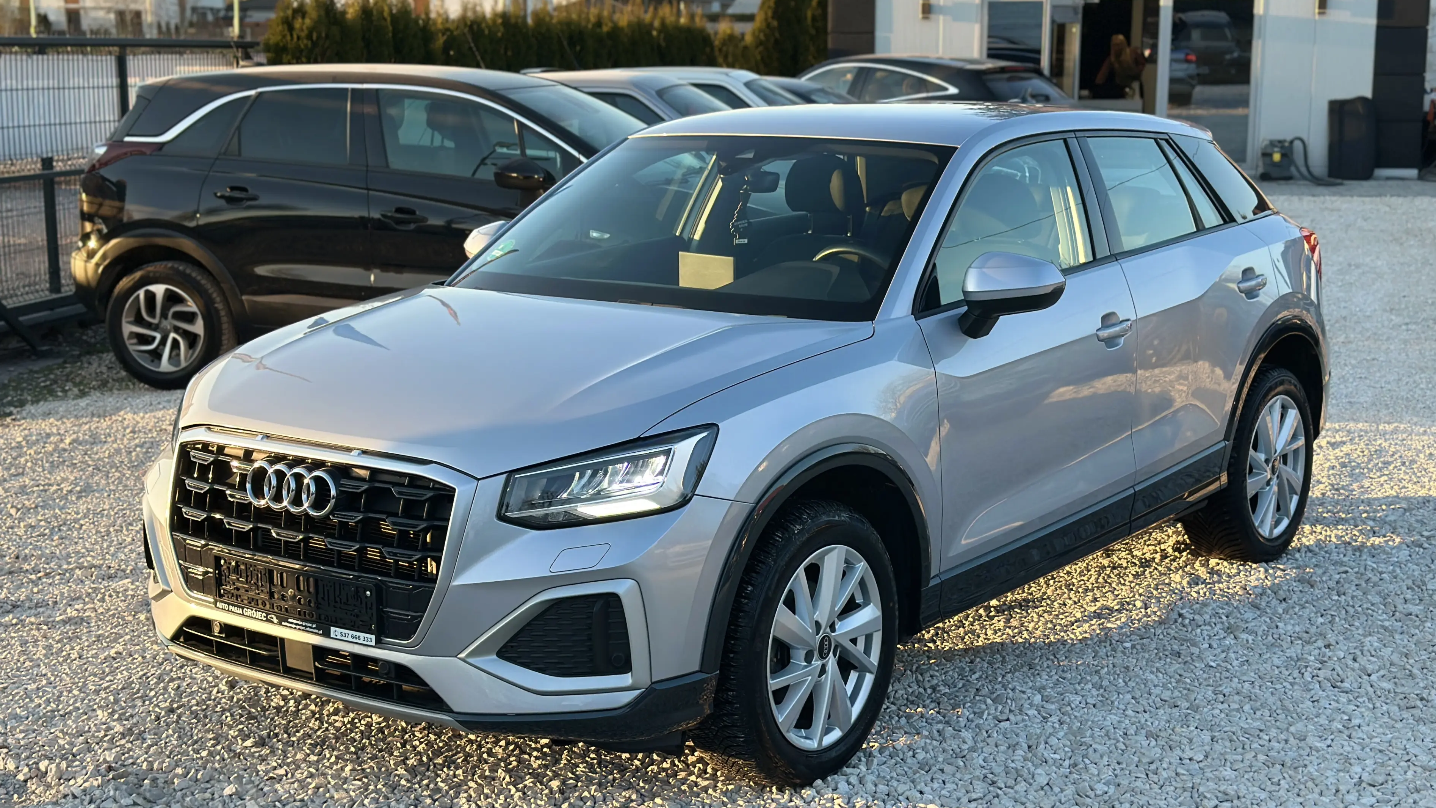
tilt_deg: -11.4
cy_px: 415
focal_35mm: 53
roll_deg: -1.3
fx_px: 2018
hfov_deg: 39.2
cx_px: 716
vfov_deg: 22.6
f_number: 1.78
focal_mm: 6.86
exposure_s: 1/574
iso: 80
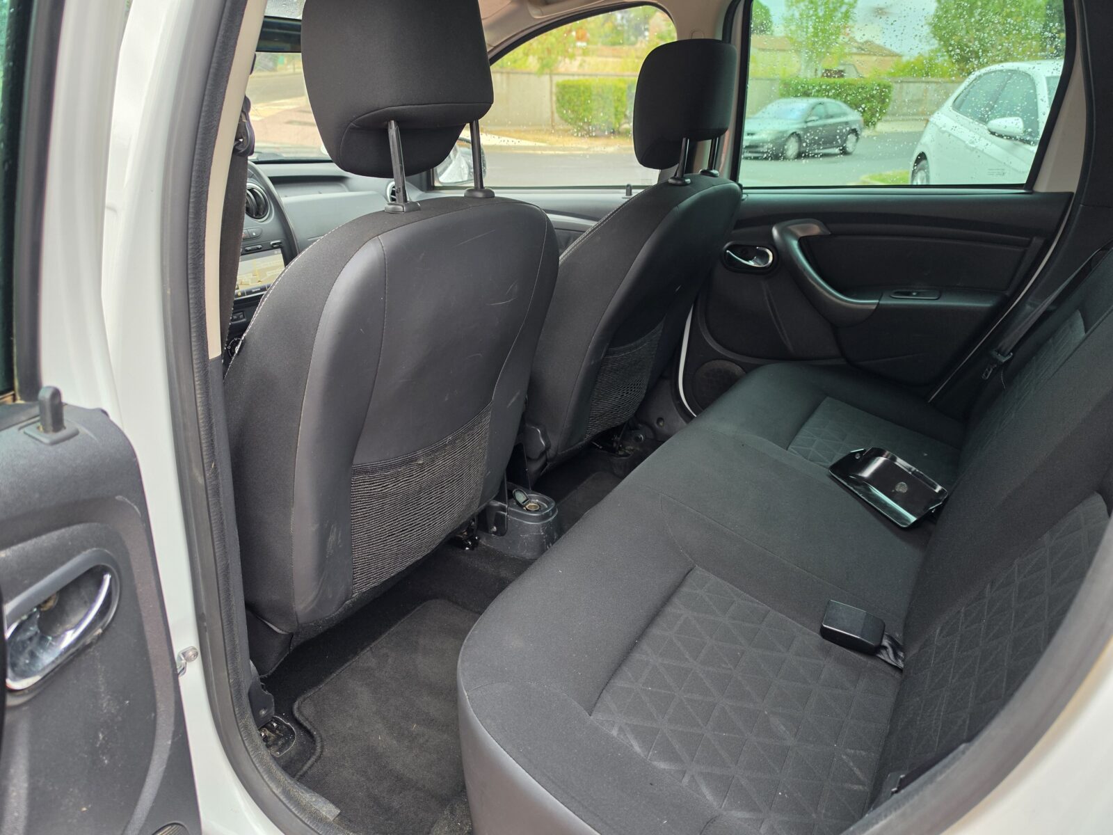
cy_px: 418
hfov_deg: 73.9
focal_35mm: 23
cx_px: 556
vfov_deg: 58.9
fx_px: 740
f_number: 1.4
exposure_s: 1/100
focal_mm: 6.5
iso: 80
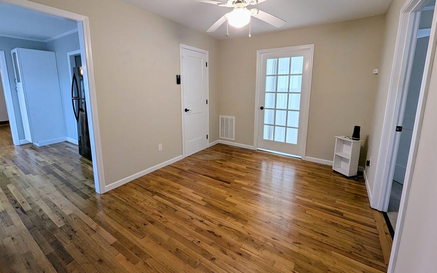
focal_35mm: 14
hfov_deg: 105.3
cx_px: 216
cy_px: 117
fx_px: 167
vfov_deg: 78.2
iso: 53
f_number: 2.2
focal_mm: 1.95
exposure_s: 1/40
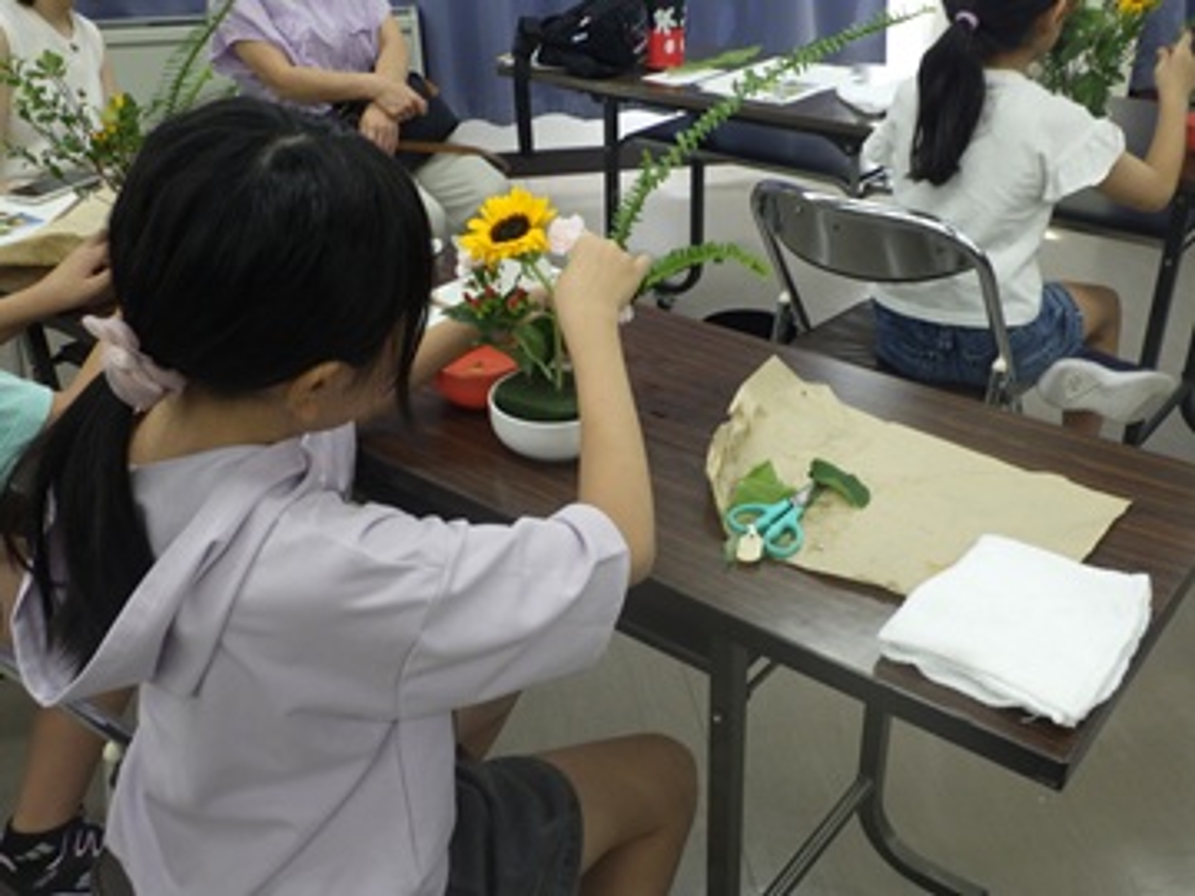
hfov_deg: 54.0
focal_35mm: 34
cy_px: 448
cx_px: 598
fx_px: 1174
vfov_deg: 41.8
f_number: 3.8
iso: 200
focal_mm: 6.1
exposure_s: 1/50
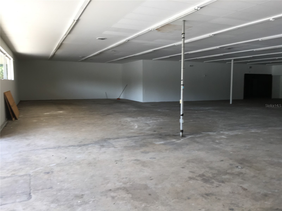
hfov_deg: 61.7
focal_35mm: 29
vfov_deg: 48.2
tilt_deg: -2.6
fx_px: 236
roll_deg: -2.9
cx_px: 141
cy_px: 106
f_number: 2.2
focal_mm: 4.15
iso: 40
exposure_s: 1/120
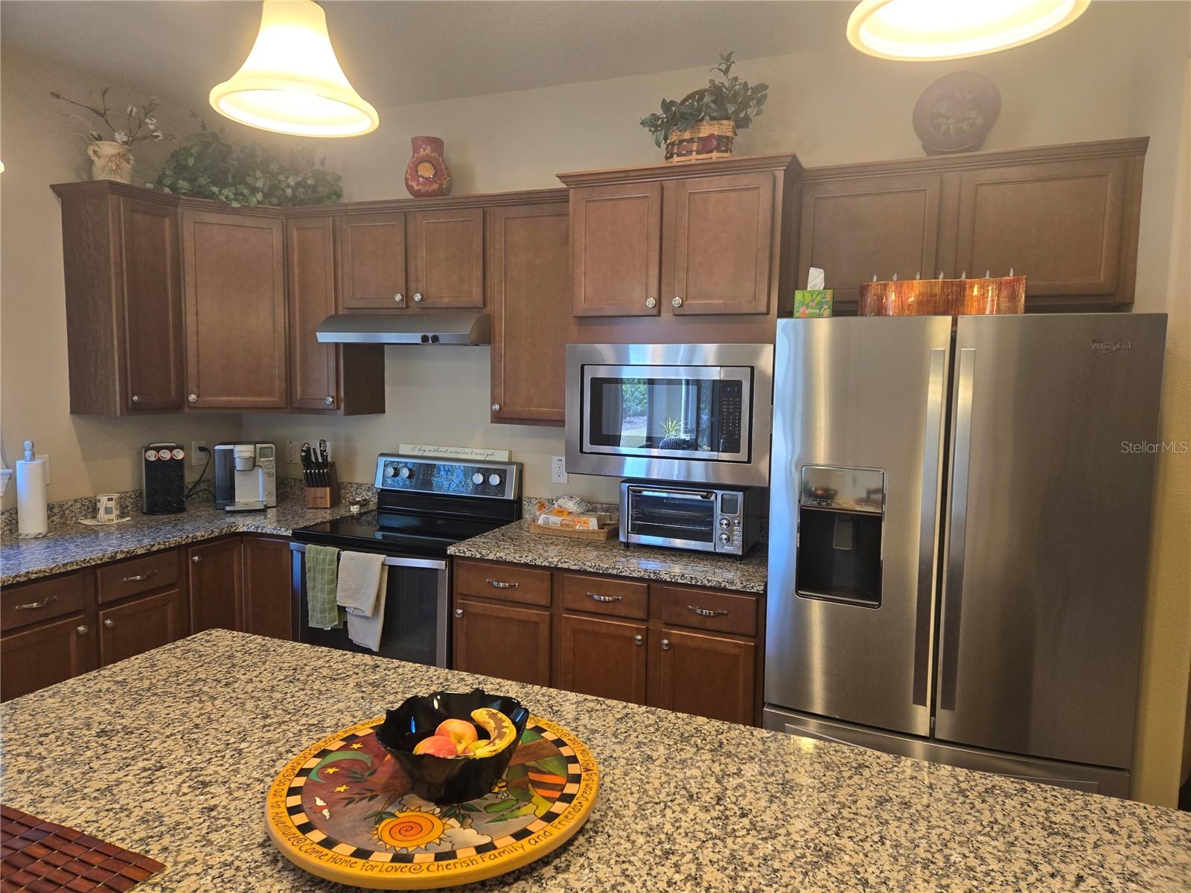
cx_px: 596
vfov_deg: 58.9
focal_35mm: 23
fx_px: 791
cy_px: 446
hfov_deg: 73.9
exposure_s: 1/120
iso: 100
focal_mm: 5.4
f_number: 1.8
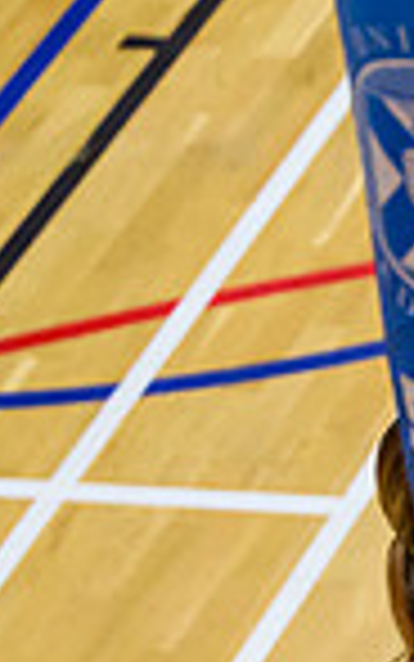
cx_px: 1133
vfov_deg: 5.7
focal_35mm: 370
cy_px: 315
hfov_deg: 3.5
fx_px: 6673
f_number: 2.8
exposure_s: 1/1000
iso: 5000
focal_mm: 79
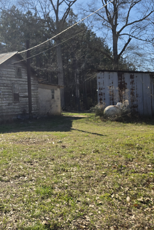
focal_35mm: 43
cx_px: -4
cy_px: 85
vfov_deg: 45.0
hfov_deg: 29.0
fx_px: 276
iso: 25
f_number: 1.8
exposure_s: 1/2140
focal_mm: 5.4
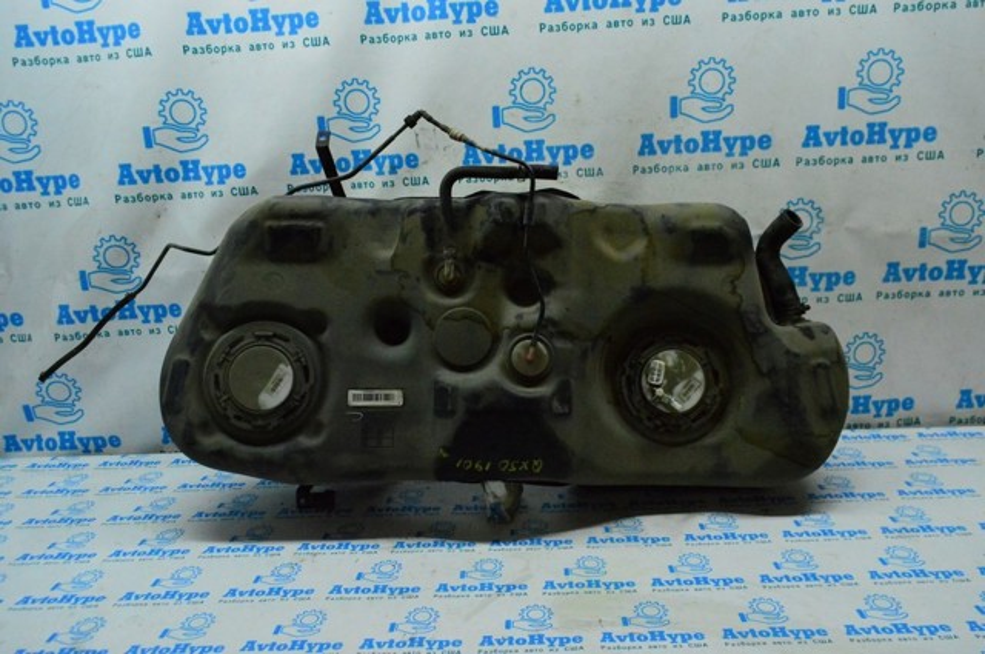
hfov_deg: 67.4
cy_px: 327
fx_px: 738
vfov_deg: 47.8
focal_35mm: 27
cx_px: 492
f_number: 6.3
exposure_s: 1/640
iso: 6400
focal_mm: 18
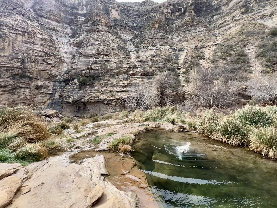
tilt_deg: -2.8
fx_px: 104
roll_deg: -0.2
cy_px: 104
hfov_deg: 106.2
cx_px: 138
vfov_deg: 89.9
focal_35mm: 13
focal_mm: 1.57
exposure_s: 1/391
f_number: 1.8
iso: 32
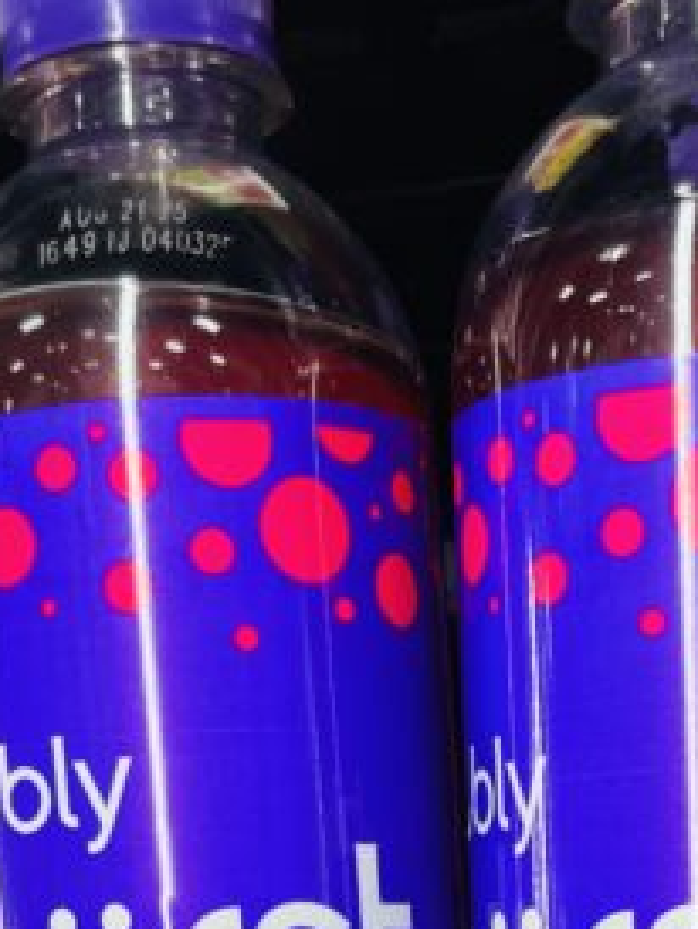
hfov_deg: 15.2
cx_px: 529
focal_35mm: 97
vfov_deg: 17.4
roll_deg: +0.7
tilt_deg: -2.8
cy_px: 1546
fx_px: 2604
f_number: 1.6
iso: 64
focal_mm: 4.2
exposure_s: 1/121
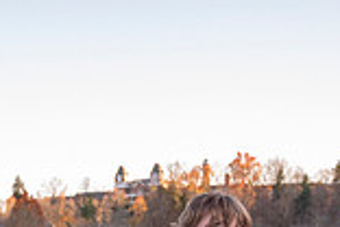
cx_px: -78
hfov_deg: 18.8
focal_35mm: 102
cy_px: 391
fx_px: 963
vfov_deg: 12.4
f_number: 4
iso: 2000
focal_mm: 27.5
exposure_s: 1/2500
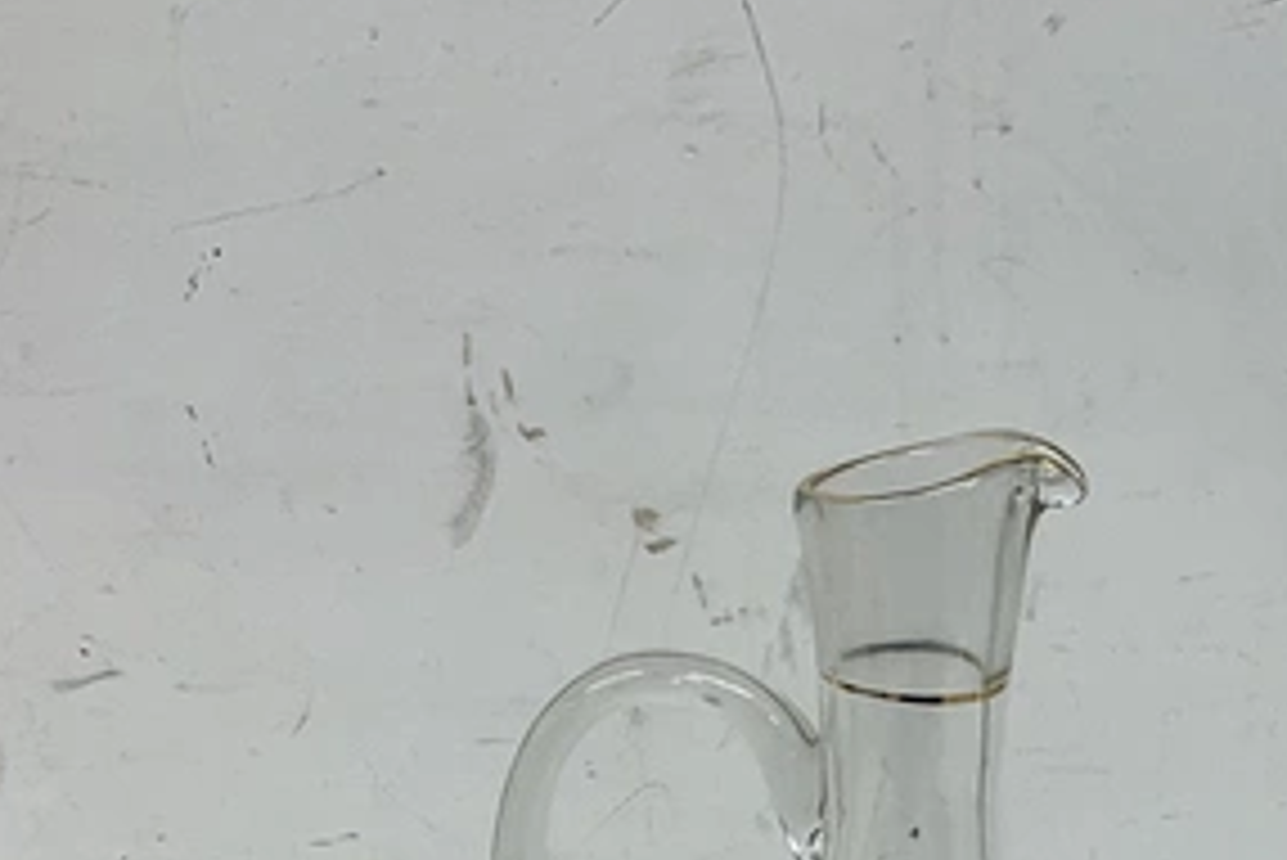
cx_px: 846
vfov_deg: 16.1
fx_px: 2826
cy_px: 1231
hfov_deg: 25.5
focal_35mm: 79
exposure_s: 1/120
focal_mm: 3
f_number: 1.8
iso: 25
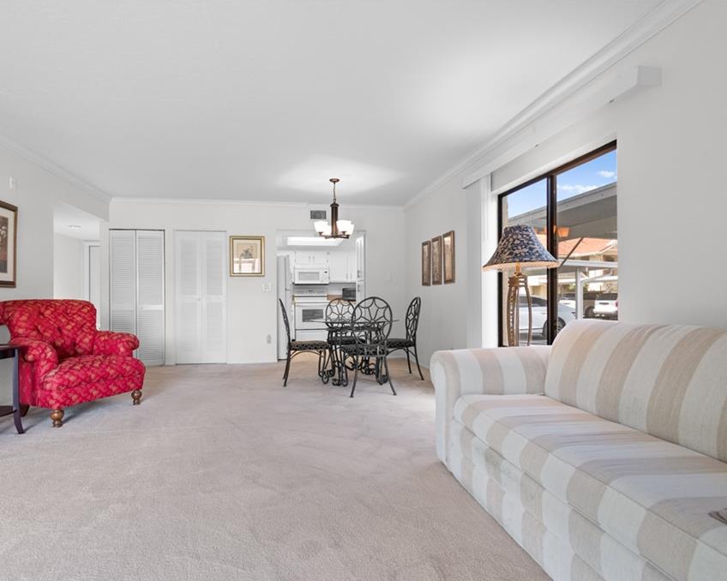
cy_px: 290
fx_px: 366
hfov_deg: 89.4
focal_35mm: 17
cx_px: 329
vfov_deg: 77.0
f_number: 4.5
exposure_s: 1/60
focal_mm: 10
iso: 800
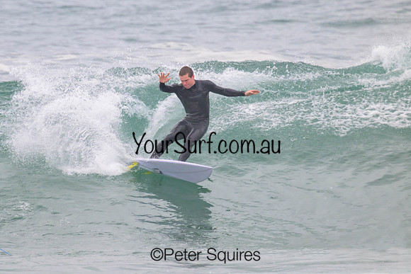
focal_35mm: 1085
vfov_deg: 1.3
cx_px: 134
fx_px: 12385
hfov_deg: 1.9
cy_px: 104
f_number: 11
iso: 1250
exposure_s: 1/2000
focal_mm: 800
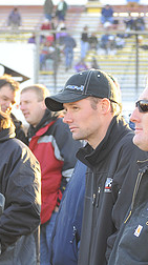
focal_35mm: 169
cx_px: 124
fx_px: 1184
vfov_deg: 12.6
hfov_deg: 7.1
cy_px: 254
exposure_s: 1/125
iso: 500
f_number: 5.6
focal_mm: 70
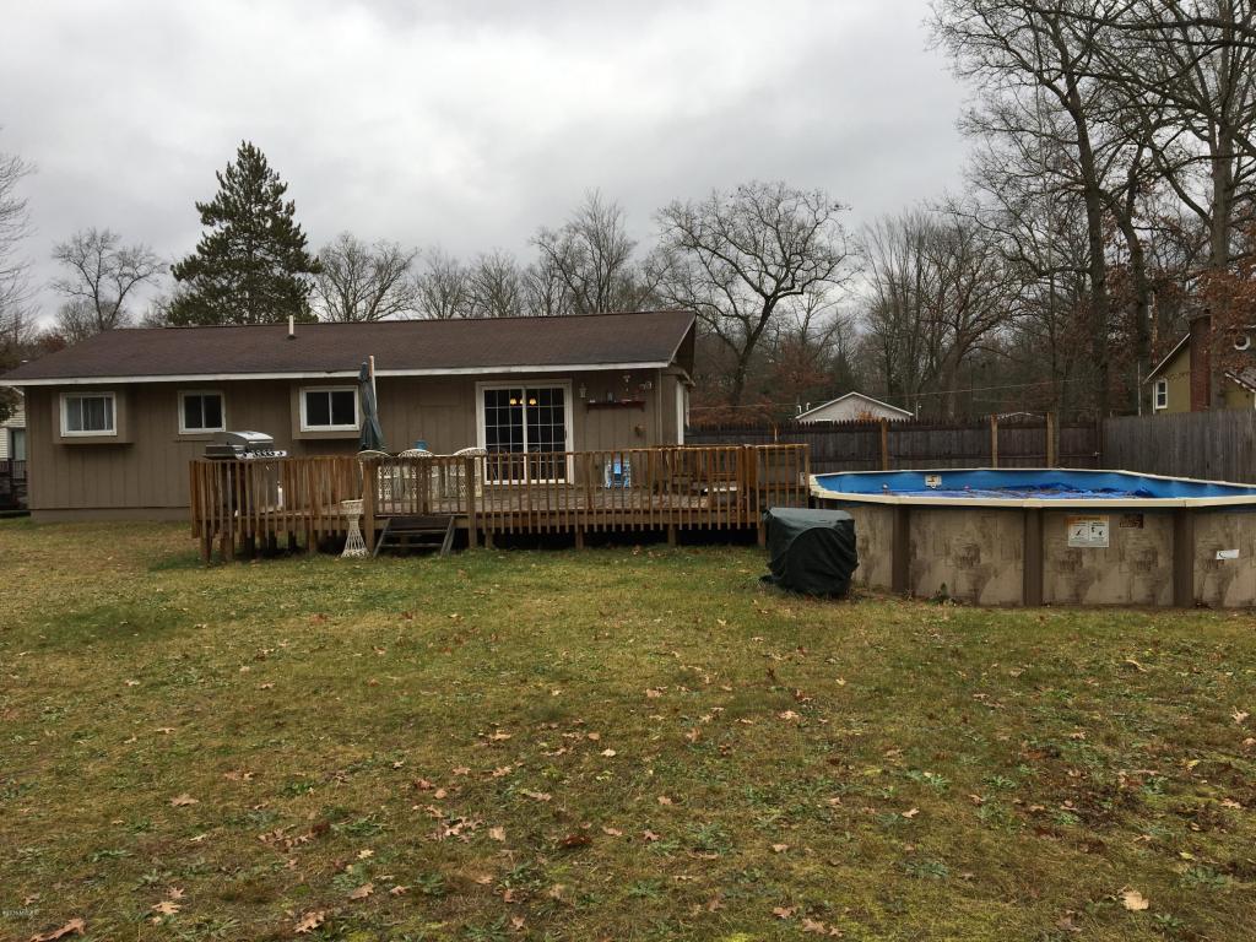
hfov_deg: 61.7
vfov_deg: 48.2
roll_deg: +0.8
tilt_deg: -1.8
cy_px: 471
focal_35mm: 29
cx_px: 628
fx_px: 1052
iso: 25
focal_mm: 4.15
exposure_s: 1/427
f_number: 2.2
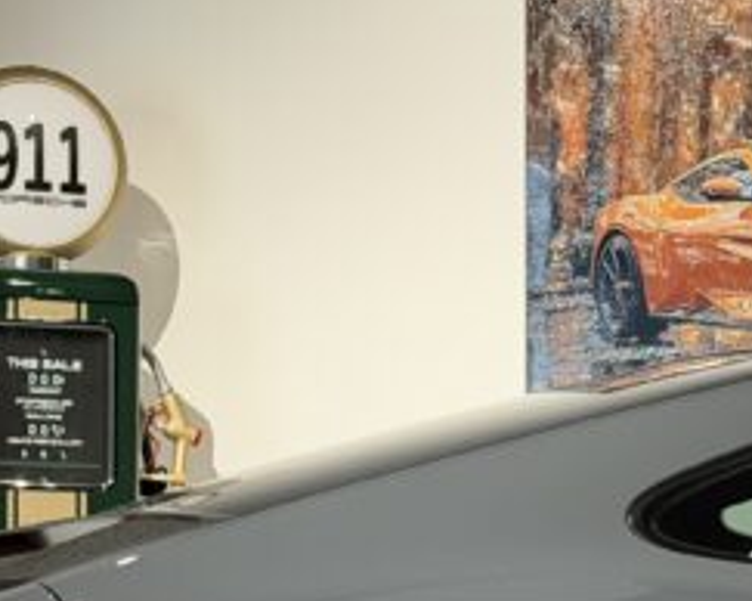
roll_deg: -0.3
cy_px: 734
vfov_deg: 10.2
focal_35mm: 148
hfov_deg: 13.0
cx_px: 439
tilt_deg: -0.9
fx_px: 3291
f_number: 1.78
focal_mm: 6.76
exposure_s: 1/42
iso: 250
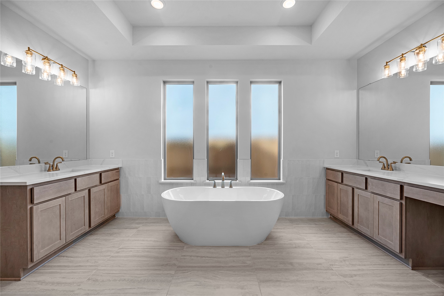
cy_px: 148
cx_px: 222
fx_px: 173
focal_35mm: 14
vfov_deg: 81.2
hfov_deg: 104.2
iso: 250
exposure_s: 1/50
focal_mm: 14
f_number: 9
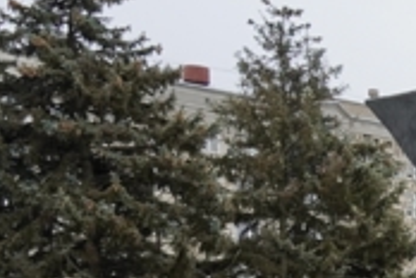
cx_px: 842
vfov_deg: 9.4
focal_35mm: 142
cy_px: 422
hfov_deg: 12.6
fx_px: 1641
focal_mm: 22
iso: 500
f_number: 4
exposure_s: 1/160
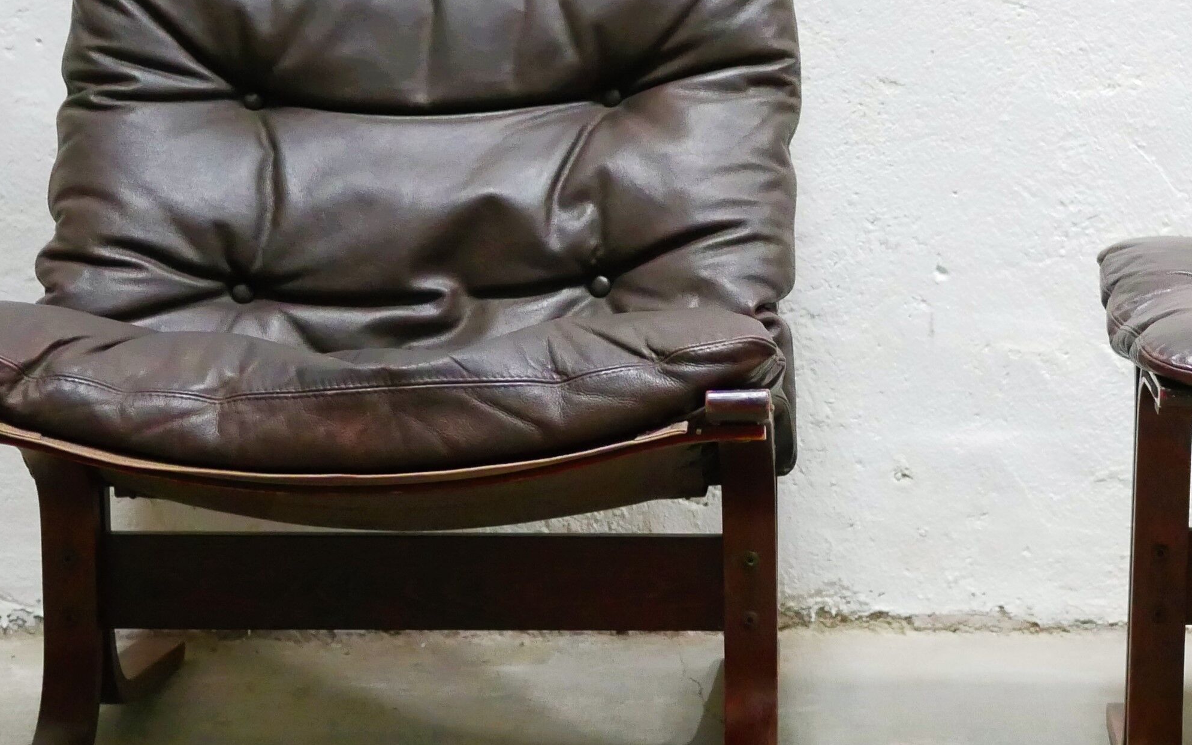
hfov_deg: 21.0
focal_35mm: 98
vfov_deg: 13.3
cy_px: 259
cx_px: 960
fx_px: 3183
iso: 2500
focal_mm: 20
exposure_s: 1/60
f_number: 1.7
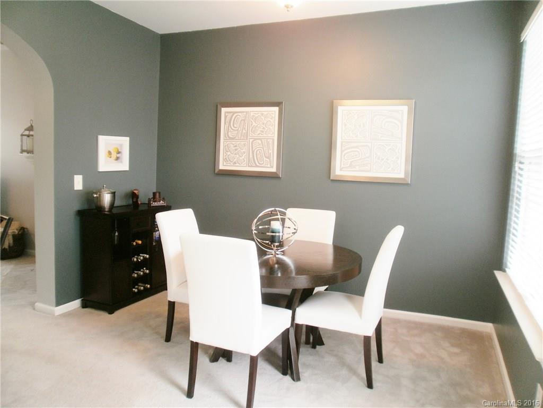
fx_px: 408
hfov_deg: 67.3
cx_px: 272
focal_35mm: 26
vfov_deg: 53.1
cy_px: 204
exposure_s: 1/25
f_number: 2.6
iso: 125
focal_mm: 4.65
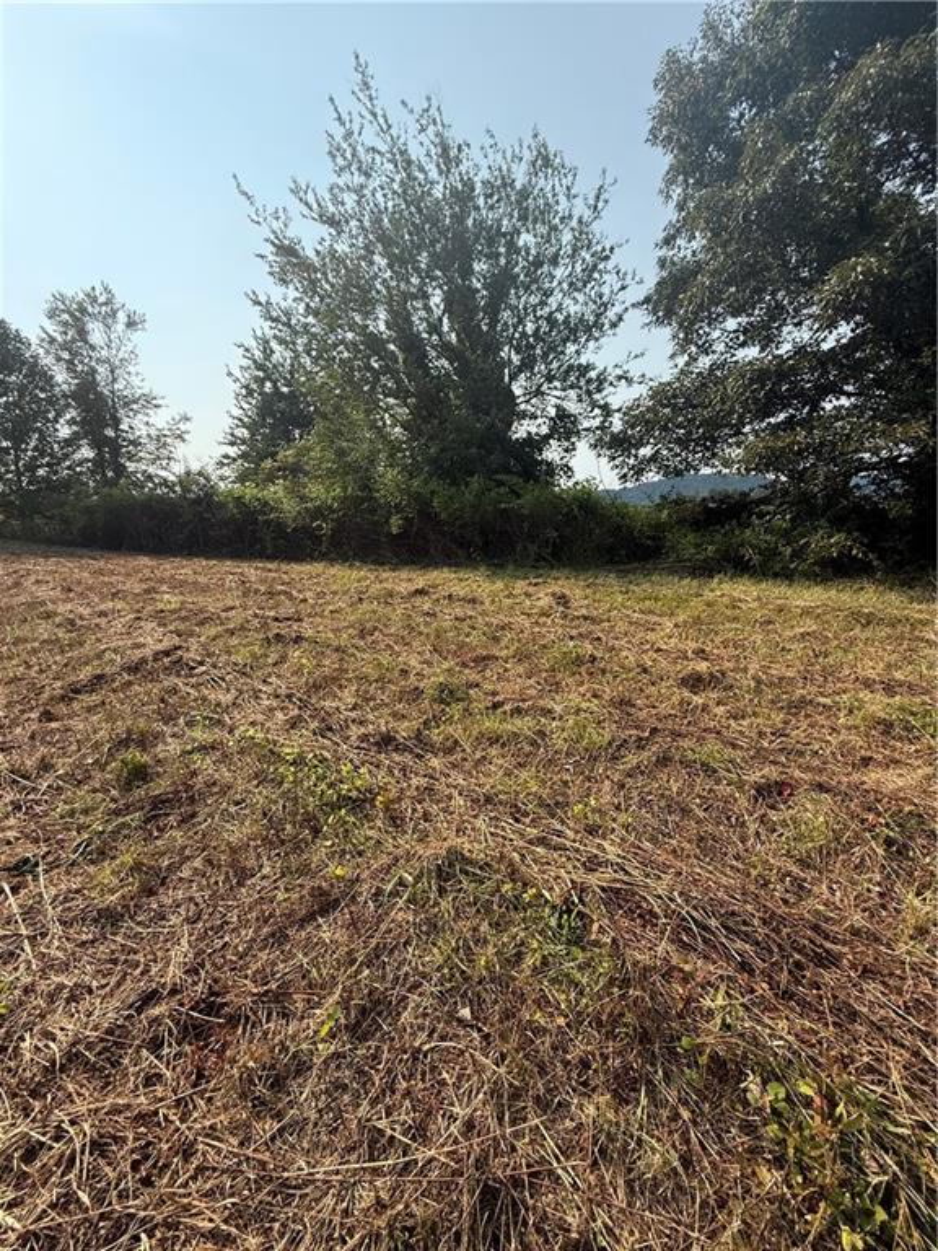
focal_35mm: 14
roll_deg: -1.7
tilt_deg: -10.9
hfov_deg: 85.7
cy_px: 626
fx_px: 506
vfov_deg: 102.1
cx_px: 469
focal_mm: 2.22
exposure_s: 1/1145
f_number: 2.2
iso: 64
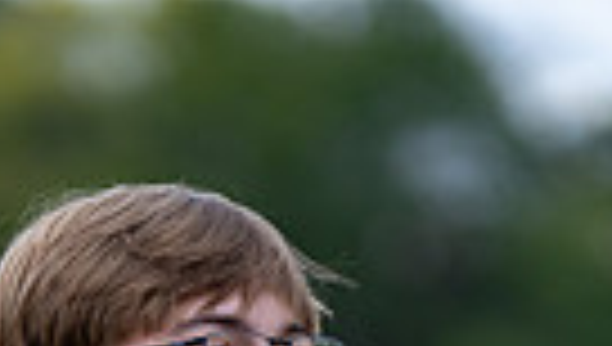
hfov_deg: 7.3
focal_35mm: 294
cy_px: 1007
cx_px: 153
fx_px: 4778
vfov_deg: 4.0
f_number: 1.2
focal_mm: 85
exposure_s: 1/400
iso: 500
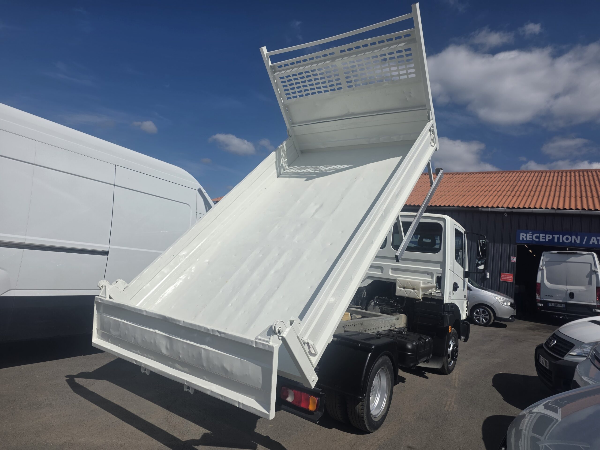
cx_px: 300
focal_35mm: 23
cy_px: 225
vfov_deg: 58.9
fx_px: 399
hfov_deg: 73.9
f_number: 1.7
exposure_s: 1/7944
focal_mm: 6.25
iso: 40
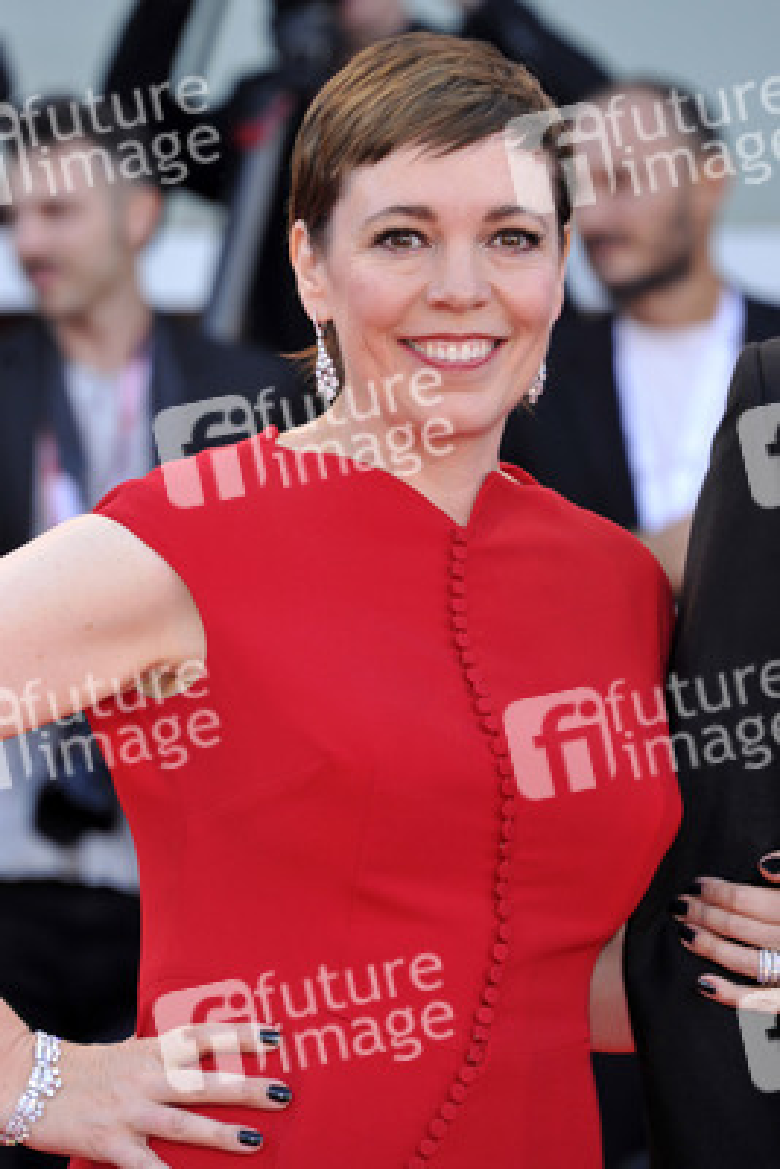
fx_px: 9741
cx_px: 390
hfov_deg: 4.6
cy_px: 584
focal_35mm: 300
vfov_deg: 6.9
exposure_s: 1/250
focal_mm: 300
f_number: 8
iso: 1250
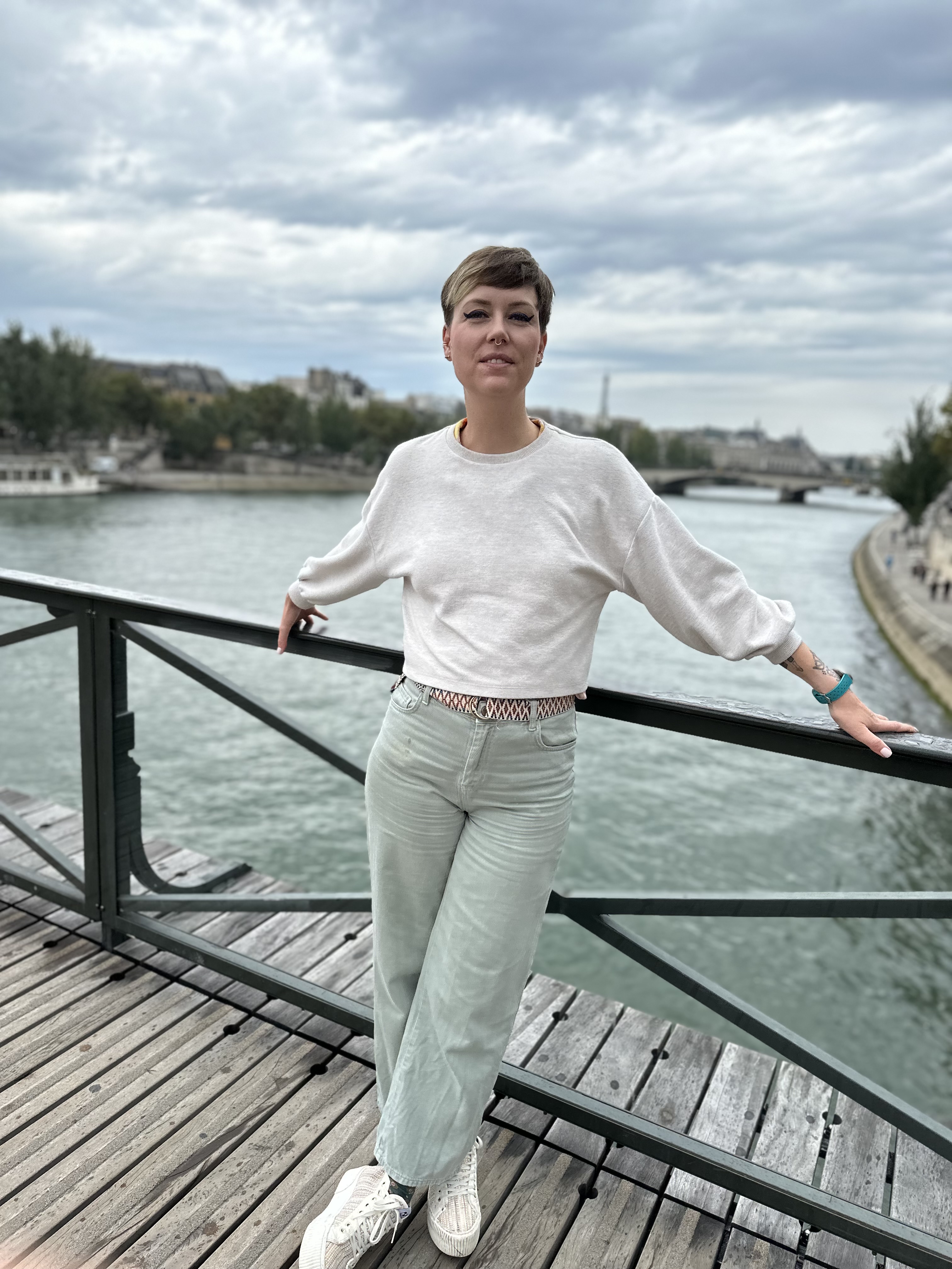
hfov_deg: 56.8
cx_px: 476
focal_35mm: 24
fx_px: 880
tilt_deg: -8.4
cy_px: 634
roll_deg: +2.8
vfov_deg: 71.6
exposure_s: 1/2591
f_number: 1.78
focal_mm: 6.86
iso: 80
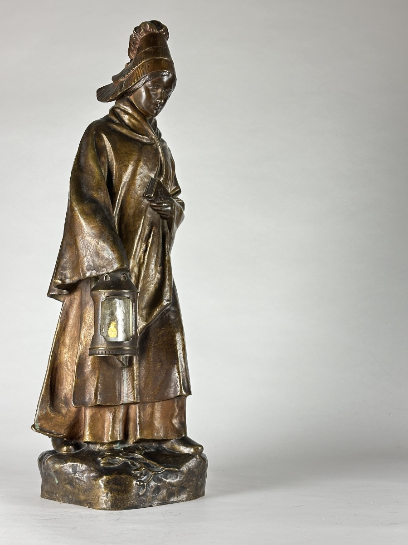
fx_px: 754
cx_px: 204
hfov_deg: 30.3
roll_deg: -0.7
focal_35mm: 48
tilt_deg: +5.8
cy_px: 272
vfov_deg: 39.7
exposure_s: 1/50
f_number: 1.78
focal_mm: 6.86
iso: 125
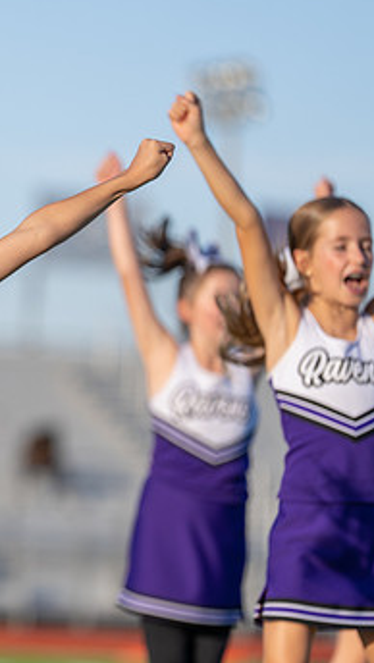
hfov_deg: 3.9
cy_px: 344
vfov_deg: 6.9
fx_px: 5525
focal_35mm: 314
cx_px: -135
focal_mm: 178
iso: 100
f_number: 2.8
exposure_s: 1/1000
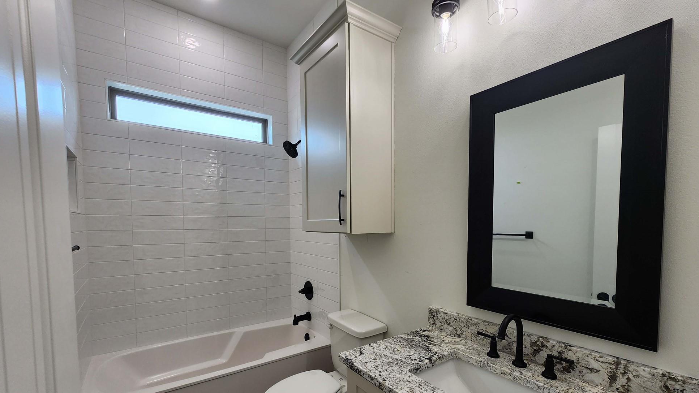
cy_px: 242
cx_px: 362
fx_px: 278
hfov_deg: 103.0
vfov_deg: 69.6
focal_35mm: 15
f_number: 2.2
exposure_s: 1/120
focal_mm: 2.2
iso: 80
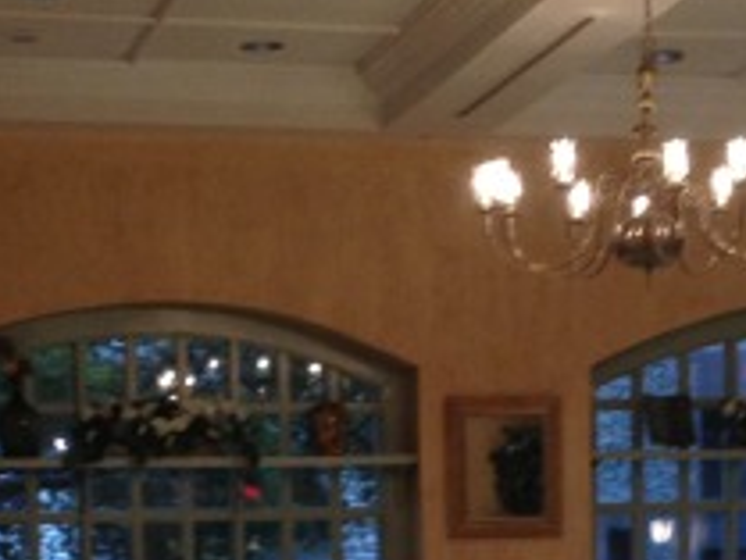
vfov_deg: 10.4
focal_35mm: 134
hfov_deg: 14.7
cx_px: 418
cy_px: 1002
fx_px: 2889
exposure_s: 1/20
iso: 100
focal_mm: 4.28
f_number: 2.4
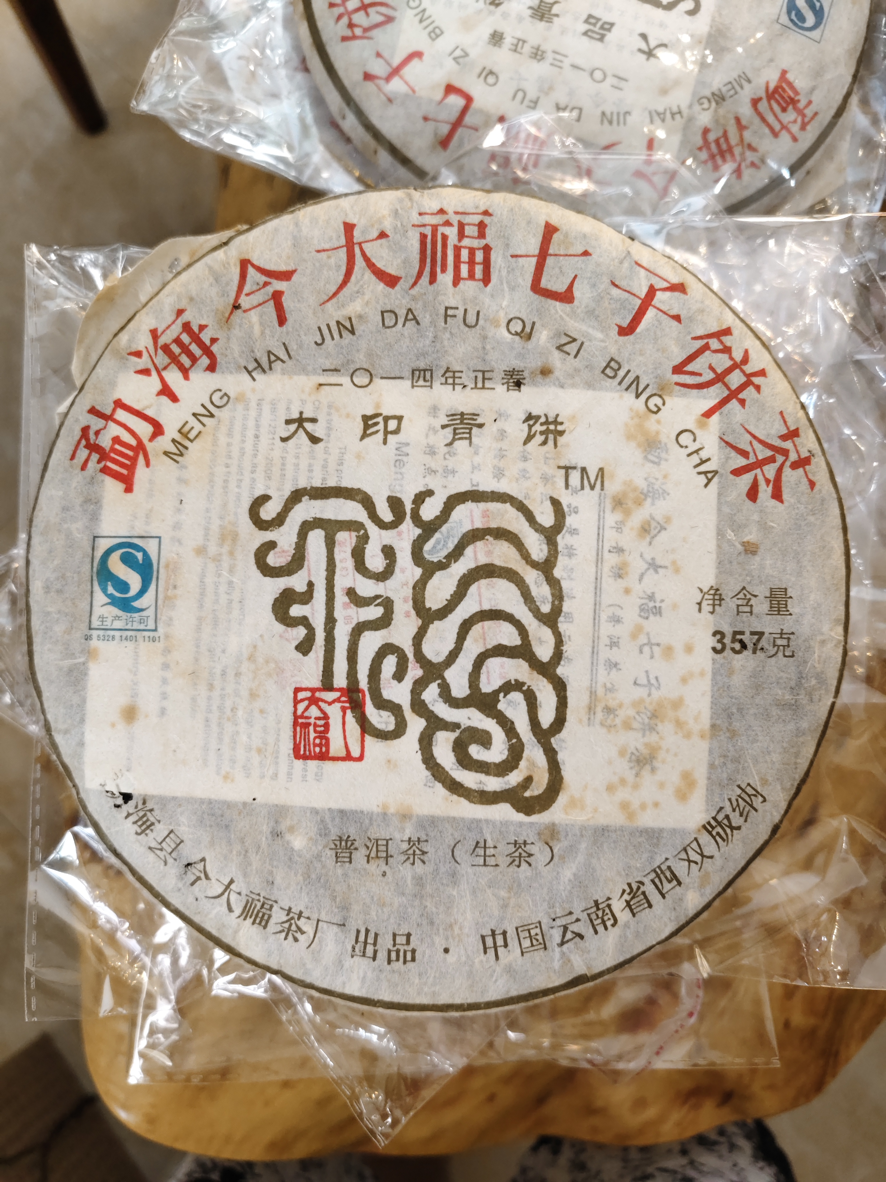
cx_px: 443
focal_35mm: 23
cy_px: 591
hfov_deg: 58.9
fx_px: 785
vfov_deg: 73.9
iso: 396
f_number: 1.88
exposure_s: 1/100
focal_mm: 5.56
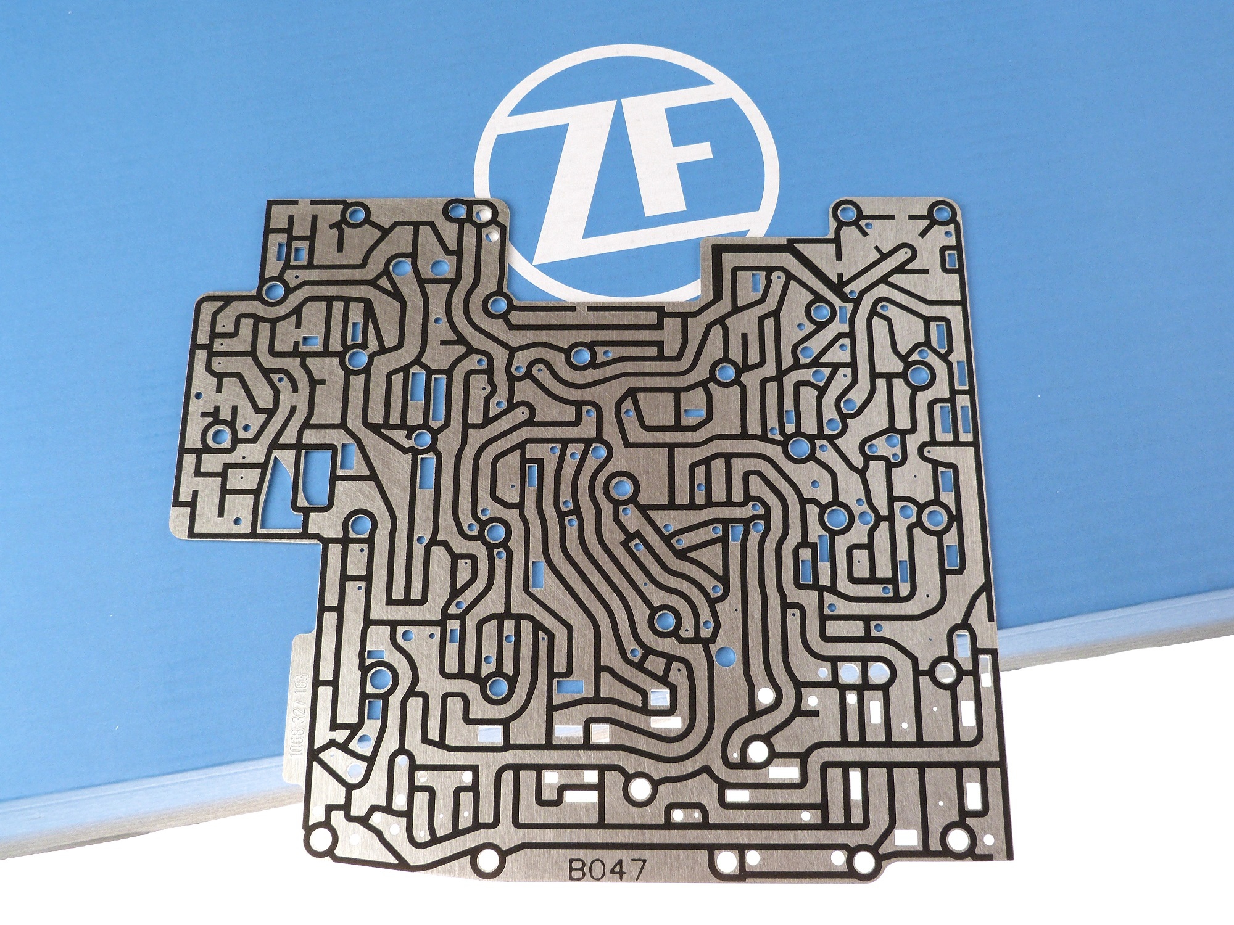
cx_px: 617
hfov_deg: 52.6
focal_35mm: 35
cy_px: 462
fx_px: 1248
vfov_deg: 40.7
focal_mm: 6.2
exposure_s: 1/60
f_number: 3
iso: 125
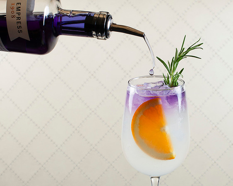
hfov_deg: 26.6
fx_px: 491
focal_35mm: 71
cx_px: 85
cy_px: 72
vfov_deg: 21.4
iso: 200
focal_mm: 50
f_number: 9
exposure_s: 1/200
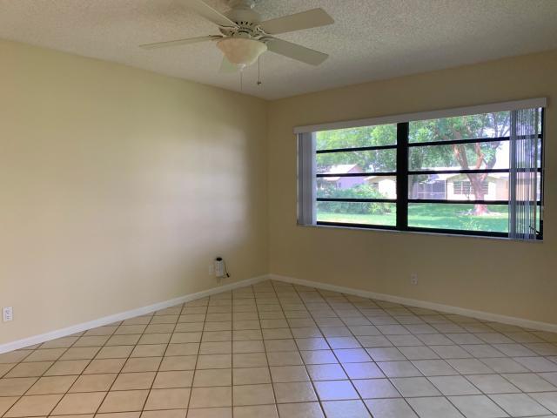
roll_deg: -0.5
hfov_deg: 67.3
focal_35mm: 26
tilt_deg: -3.0
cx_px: 278
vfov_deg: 53.1
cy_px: 209
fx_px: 418
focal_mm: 4.25
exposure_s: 1/91
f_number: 1.8
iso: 100
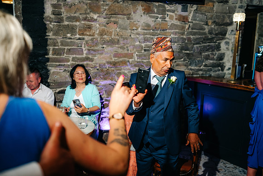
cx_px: 132
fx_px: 256
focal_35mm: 35
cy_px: 88
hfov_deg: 54.4
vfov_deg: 37.9
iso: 400
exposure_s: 1/200
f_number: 2.5
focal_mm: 35
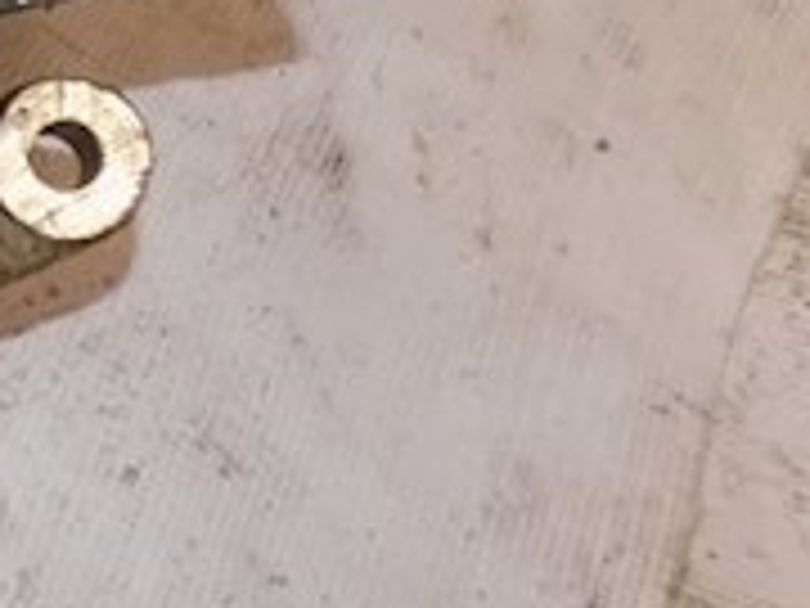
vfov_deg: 18.0
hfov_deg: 18.8
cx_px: -621
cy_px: 270
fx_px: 1919
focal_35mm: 82
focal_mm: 4
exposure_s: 1/30
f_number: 3.1
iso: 200
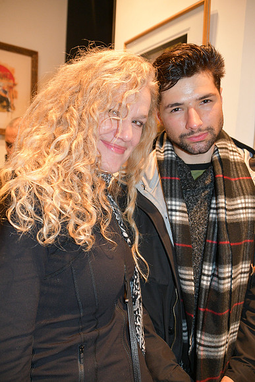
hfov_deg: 48.0
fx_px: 287
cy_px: 191
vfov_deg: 67.4
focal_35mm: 27
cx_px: 128
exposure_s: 1/60
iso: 1800
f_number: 3.5
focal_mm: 18
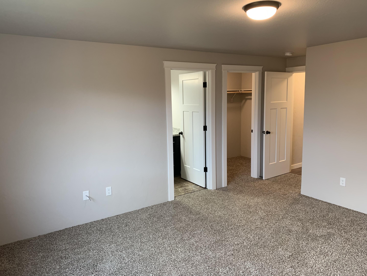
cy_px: 138
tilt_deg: -8.6
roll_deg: +0.7
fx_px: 276
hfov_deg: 67.3
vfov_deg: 53.1
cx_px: 184
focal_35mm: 26
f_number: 1.8
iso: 125
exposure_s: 1/60
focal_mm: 4.25
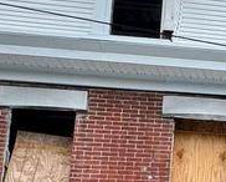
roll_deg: +2.1
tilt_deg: +12.2
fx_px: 542
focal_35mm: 81
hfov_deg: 18.1
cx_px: 420
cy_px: 289
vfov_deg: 16.8
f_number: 2.2
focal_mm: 2.22
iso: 40
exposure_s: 1/687
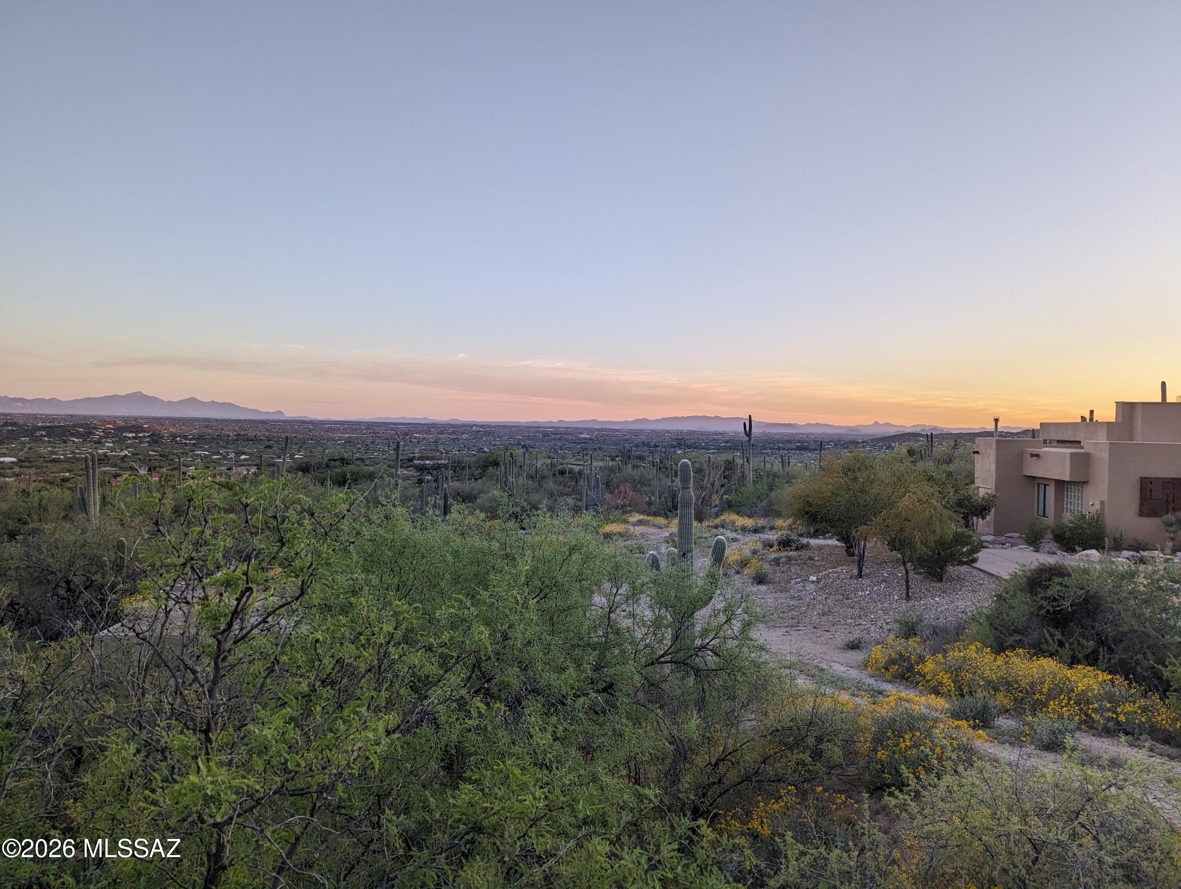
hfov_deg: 71.5
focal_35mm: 24
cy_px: 444
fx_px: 820
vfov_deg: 56.9
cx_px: 590
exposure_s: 1/296
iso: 44
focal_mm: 6.81
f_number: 1.85
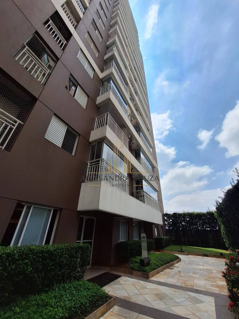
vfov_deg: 106.2
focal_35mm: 13
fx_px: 120
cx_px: 120
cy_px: 160
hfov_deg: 89.9
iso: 40
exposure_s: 1/3185
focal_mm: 1.74
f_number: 2.2
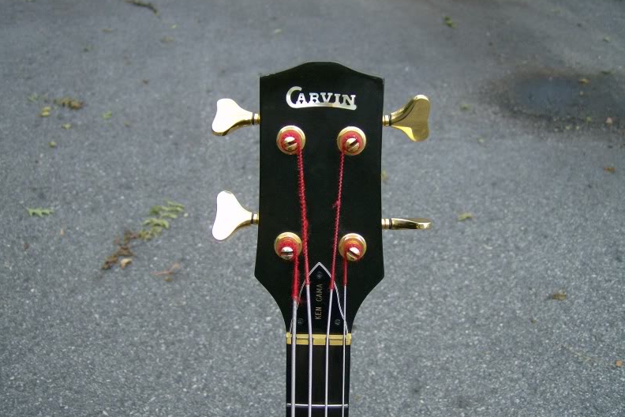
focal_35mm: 38
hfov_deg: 50.7
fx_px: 660
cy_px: 218
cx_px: 313
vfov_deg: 35.0
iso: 100
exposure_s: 1/477
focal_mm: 6
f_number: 2.8
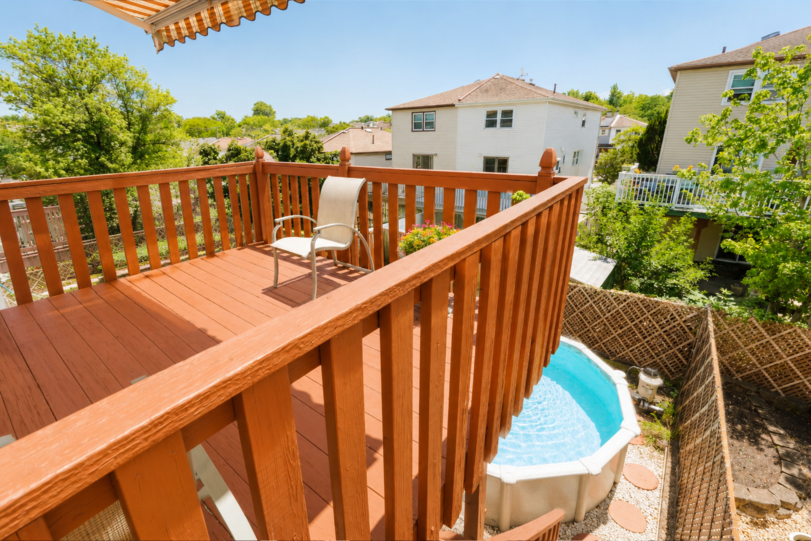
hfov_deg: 96.7
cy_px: 270
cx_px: 406
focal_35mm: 16
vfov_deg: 73.7
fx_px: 360
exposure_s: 1/125
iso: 100
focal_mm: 16
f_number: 9
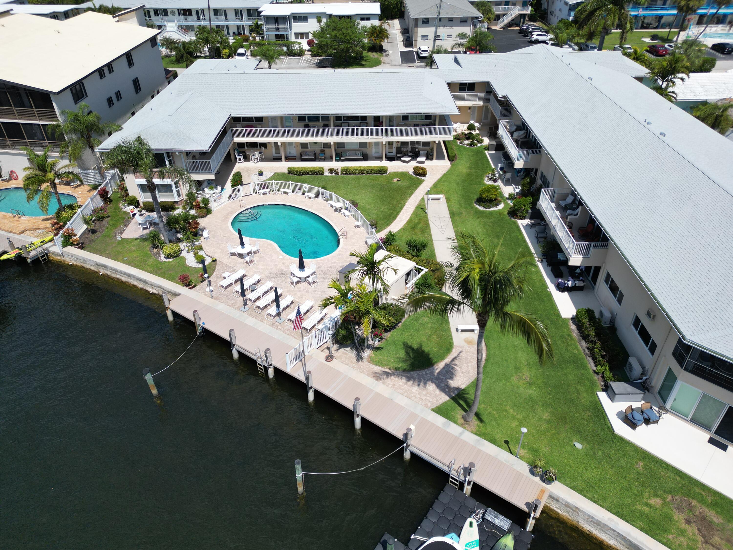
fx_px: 508
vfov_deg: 56.8
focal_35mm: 24
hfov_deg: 71.6
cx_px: 366
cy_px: 275
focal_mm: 6.72
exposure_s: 1/4000
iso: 100
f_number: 1.7
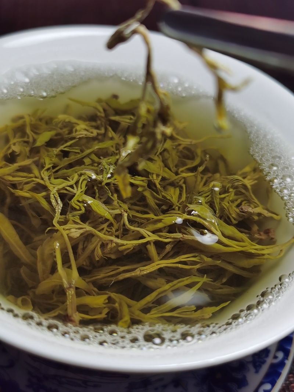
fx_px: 487
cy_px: 196
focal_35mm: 43
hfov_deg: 33.6
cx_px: 147
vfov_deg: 43.9
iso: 50
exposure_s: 1/166
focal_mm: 5.58
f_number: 1.8
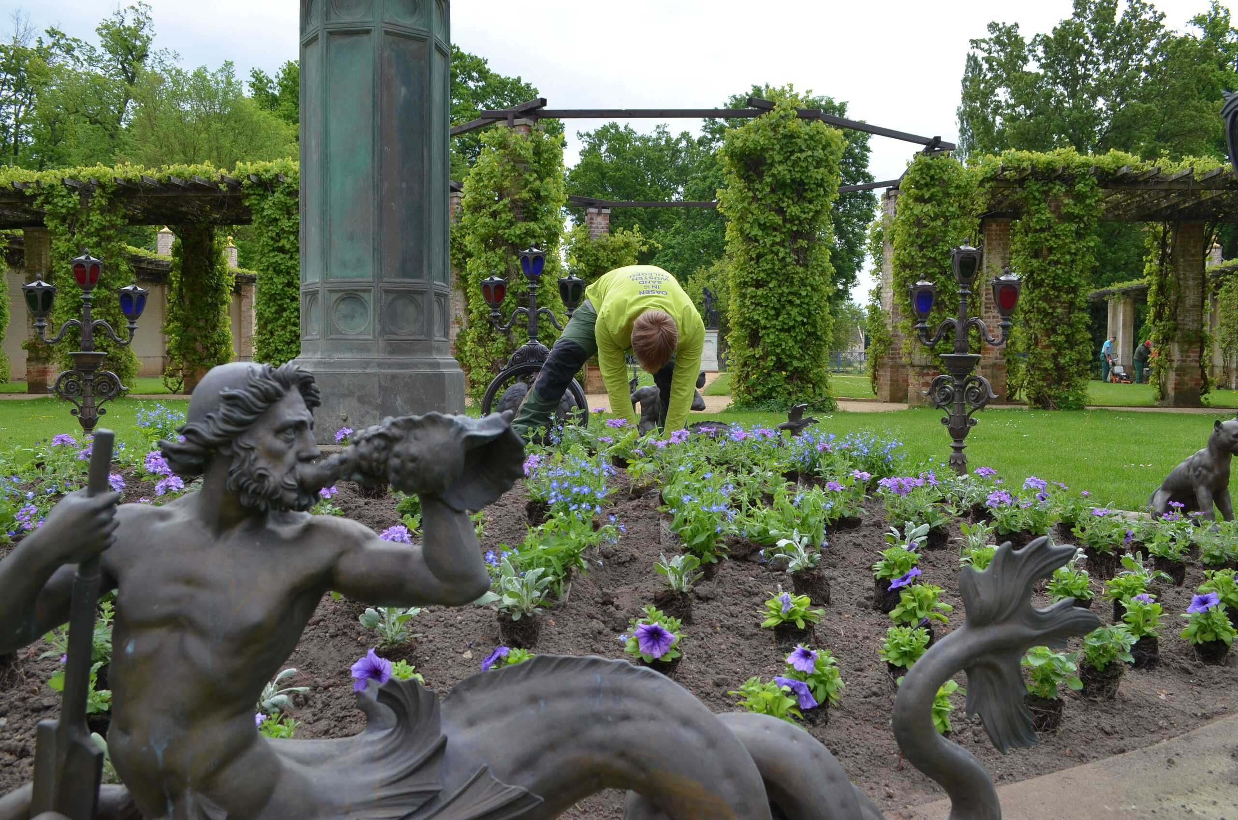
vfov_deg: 43.4
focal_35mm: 30
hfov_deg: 62.0
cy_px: 410
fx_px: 1030
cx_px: 619
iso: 200
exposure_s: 1/250
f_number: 8
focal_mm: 20
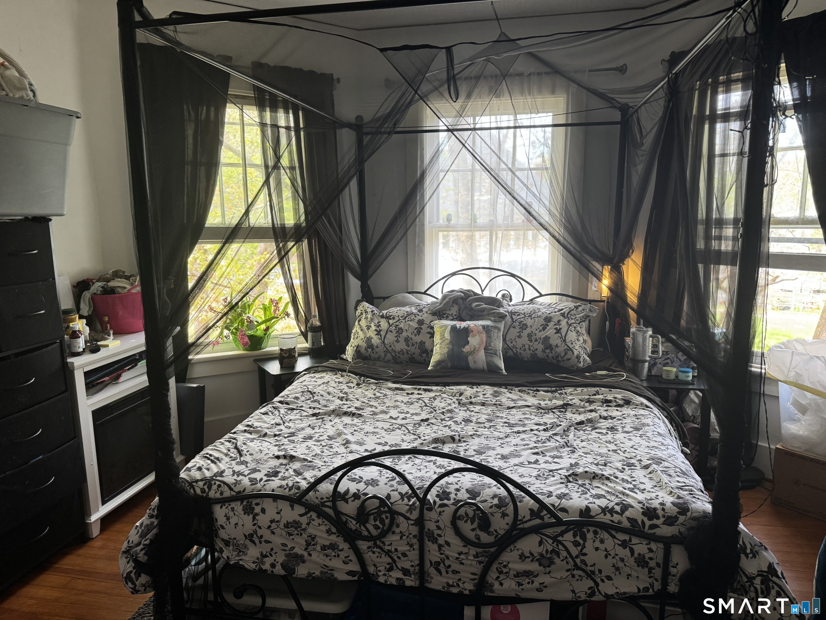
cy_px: 310
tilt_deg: -10.7
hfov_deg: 71.6
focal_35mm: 24
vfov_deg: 56.8
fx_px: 573
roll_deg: +1.1
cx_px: 413
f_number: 1.78
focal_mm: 6.76
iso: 160
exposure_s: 1/60
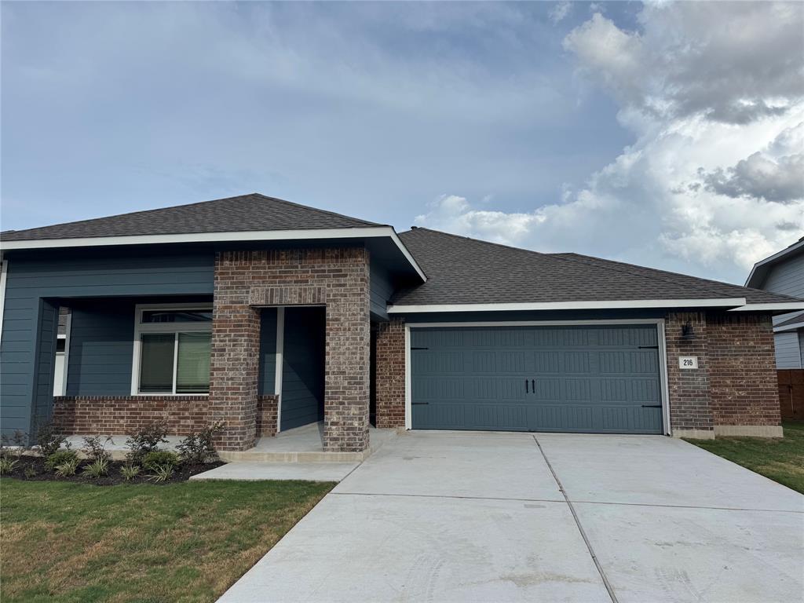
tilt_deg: +6.9
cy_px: 302
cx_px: 402
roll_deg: +0.9
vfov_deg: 56.8
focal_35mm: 24
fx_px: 557
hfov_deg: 71.6
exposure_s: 1/5814
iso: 80
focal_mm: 6.76
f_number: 1.78
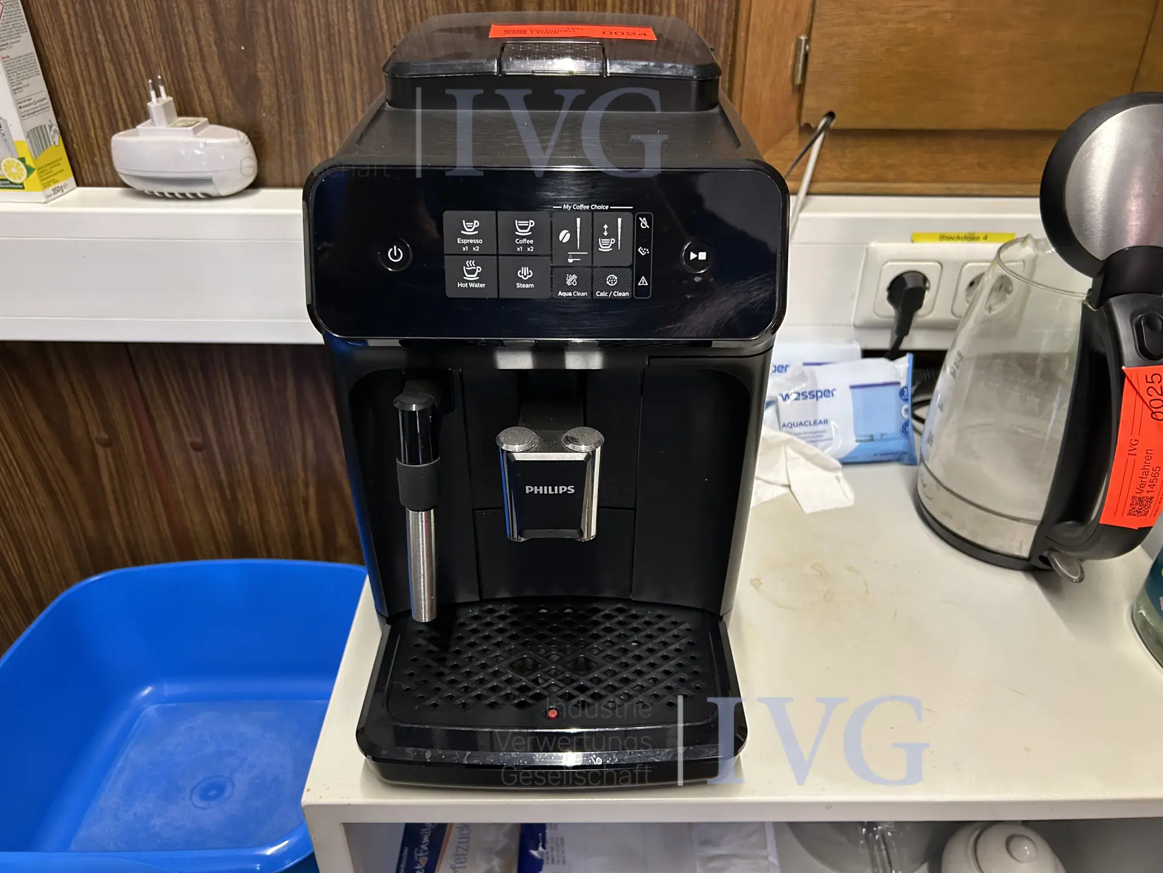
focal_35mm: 26
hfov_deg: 67.3
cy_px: 436
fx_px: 874
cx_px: 582
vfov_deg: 53.1
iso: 320
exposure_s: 1/50
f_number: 1.5
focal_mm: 5.7
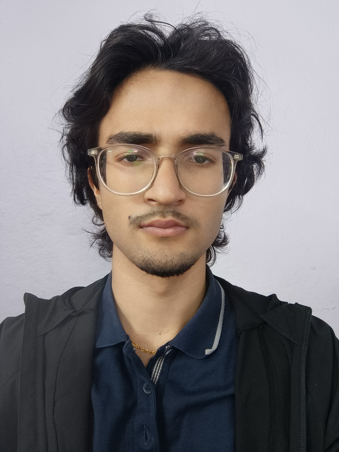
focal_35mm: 24
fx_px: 313
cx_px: 170
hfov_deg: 56.8
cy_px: 226
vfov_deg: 71.6
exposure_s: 1/24
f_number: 2.45
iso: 257
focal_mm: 3.24
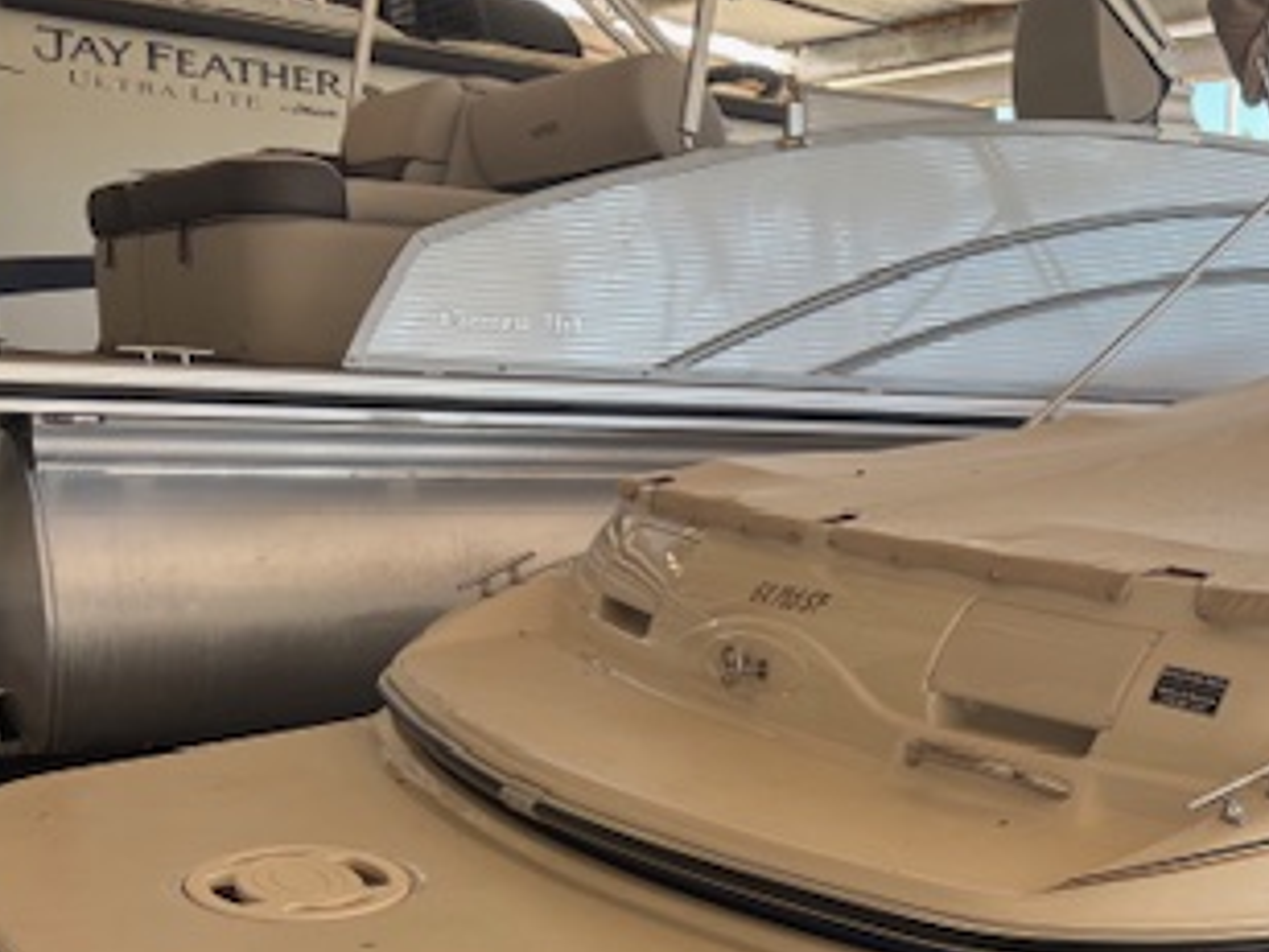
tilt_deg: -12.0
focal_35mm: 54
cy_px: 808
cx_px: 1277
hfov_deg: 32.6
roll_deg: -3.1
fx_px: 1980
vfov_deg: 26.4
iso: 40
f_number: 1.6
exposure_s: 1/186
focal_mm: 5.96
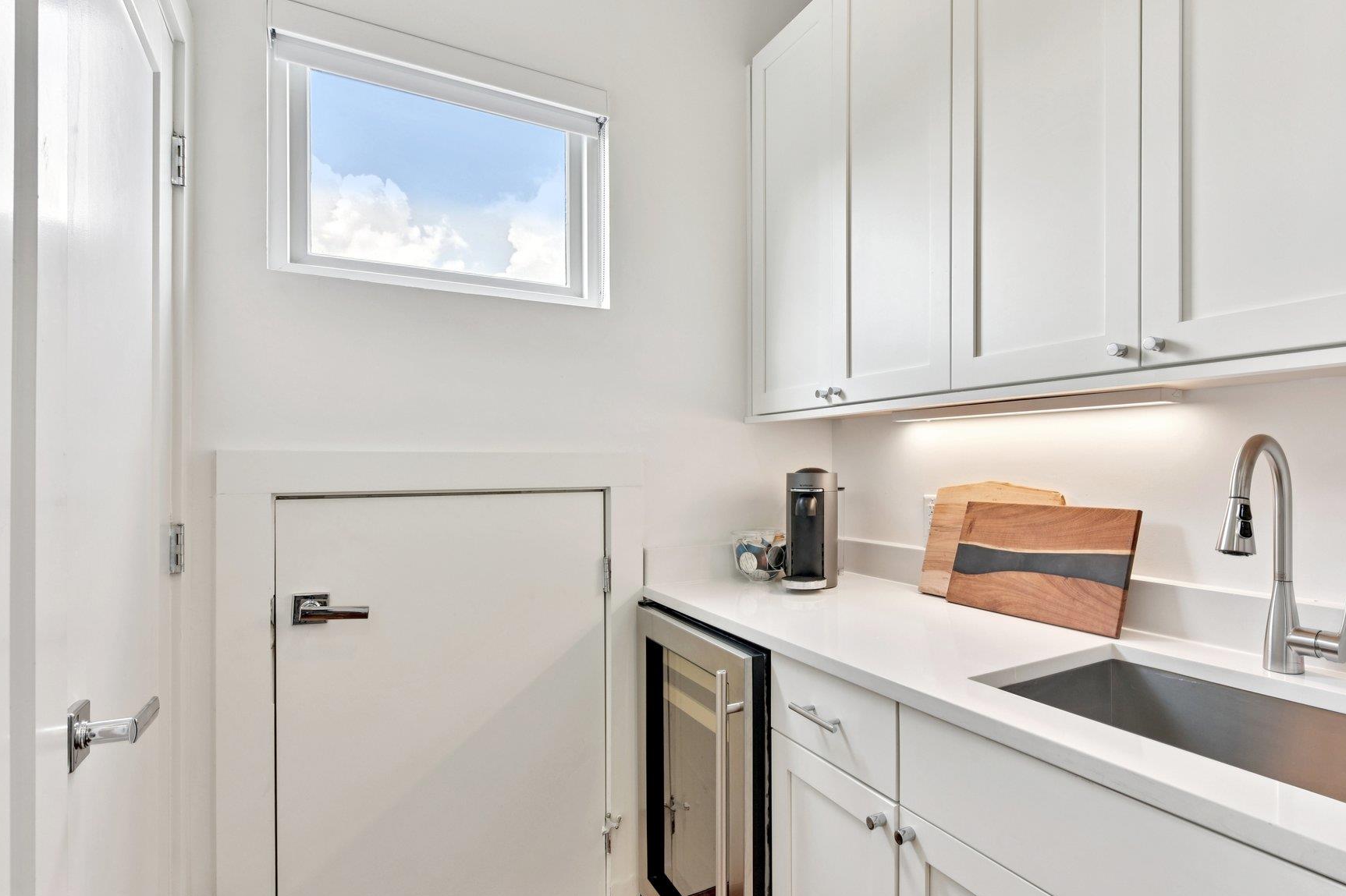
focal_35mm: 19
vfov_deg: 64.5
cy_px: 445
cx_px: 791
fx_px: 710
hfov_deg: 86.1
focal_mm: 16
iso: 100
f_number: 8
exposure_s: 1/20
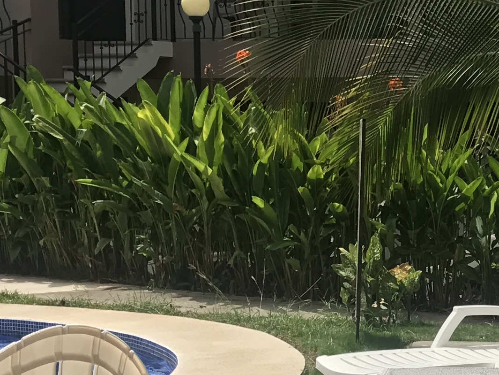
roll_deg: -0.5
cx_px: 603
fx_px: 1528
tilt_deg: -6.2
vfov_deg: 13.8
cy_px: 330
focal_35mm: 106
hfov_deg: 17.6
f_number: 1.8
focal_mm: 3.99
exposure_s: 1/1842
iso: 20
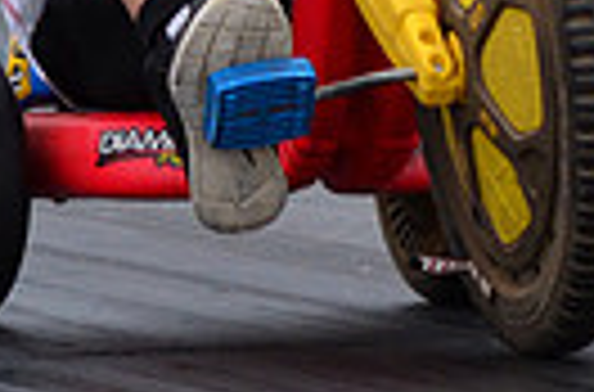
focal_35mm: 1317
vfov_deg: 1.0
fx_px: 21653
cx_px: 130
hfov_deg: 1.6
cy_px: -248
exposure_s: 1/2000
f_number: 5.6
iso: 1000
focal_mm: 200
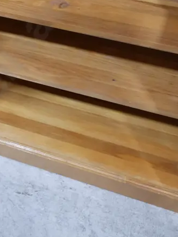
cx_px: 58
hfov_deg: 22.5
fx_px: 445
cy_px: 1
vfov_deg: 28.1
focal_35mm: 65
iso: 640
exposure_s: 1/60
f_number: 3.5
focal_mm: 14
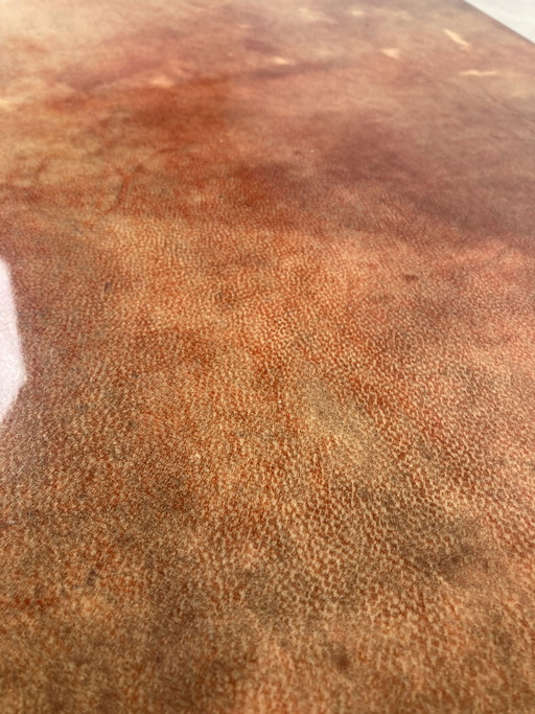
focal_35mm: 28
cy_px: 357
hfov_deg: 49.7
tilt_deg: -45.4
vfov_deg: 63.5
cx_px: 268
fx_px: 577
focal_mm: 3.99
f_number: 1.8
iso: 64
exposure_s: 1/50
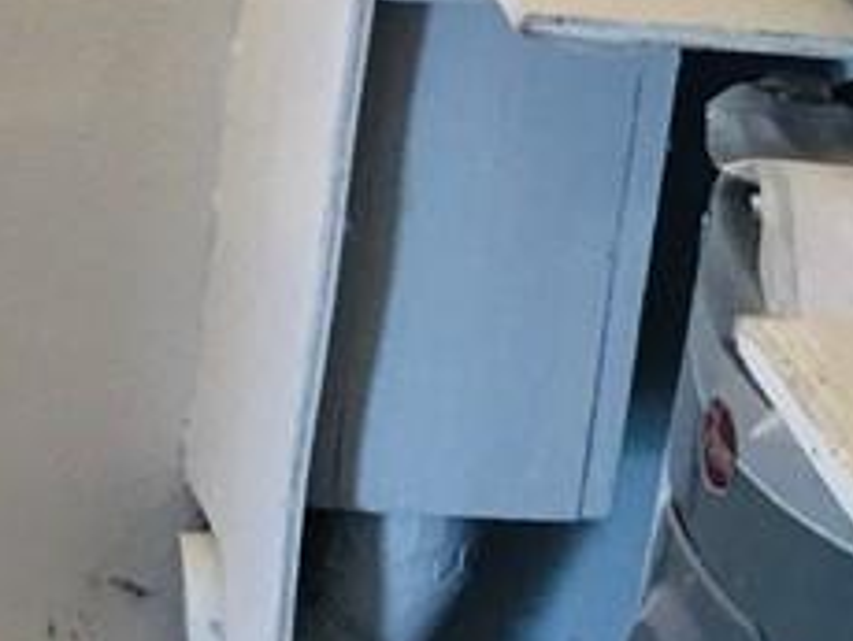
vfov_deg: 11.1
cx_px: -842
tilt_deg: -15.4
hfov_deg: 13.2
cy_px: -322
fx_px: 3182
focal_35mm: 129
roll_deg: -0.5
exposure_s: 1/15
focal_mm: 4.15
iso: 32
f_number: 2.2
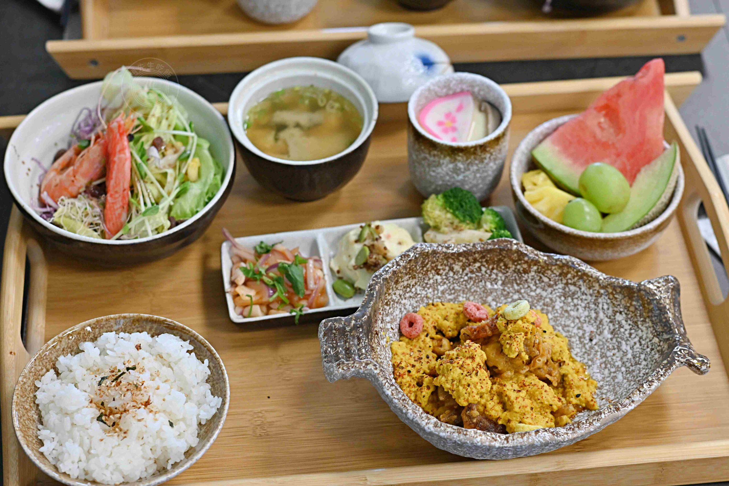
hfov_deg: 27.0
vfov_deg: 18.2
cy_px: 243
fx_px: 1519
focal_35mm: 75
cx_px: 364
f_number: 3.2
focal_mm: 50
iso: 720
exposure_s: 1/200
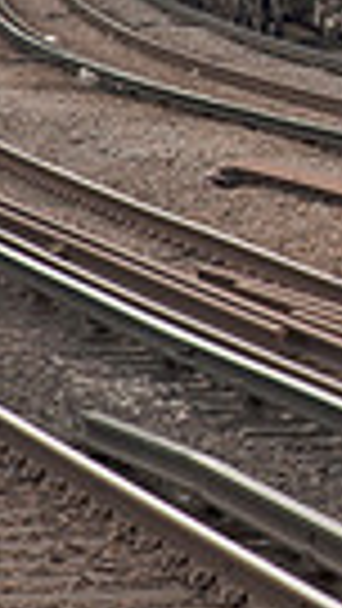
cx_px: 1143
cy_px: -189
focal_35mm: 370
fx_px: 5965
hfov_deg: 3.2
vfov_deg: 5.8
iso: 200
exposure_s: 1/200
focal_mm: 55
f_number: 7.1
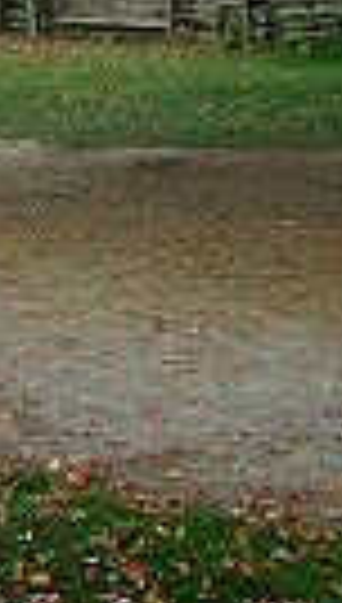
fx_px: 2275
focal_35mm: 142
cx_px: -601
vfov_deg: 14.6
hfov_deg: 7.7
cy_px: -135
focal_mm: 8
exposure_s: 1/524
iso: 100
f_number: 2.8
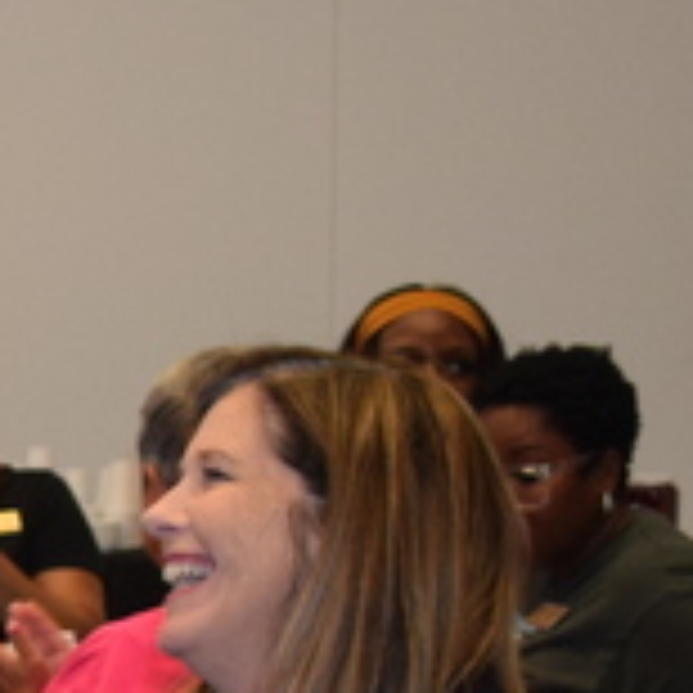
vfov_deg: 8.4
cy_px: 1105
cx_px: -1444
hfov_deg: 7.5
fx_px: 4598
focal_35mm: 203
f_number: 5
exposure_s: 1/100
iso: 800
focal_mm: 24
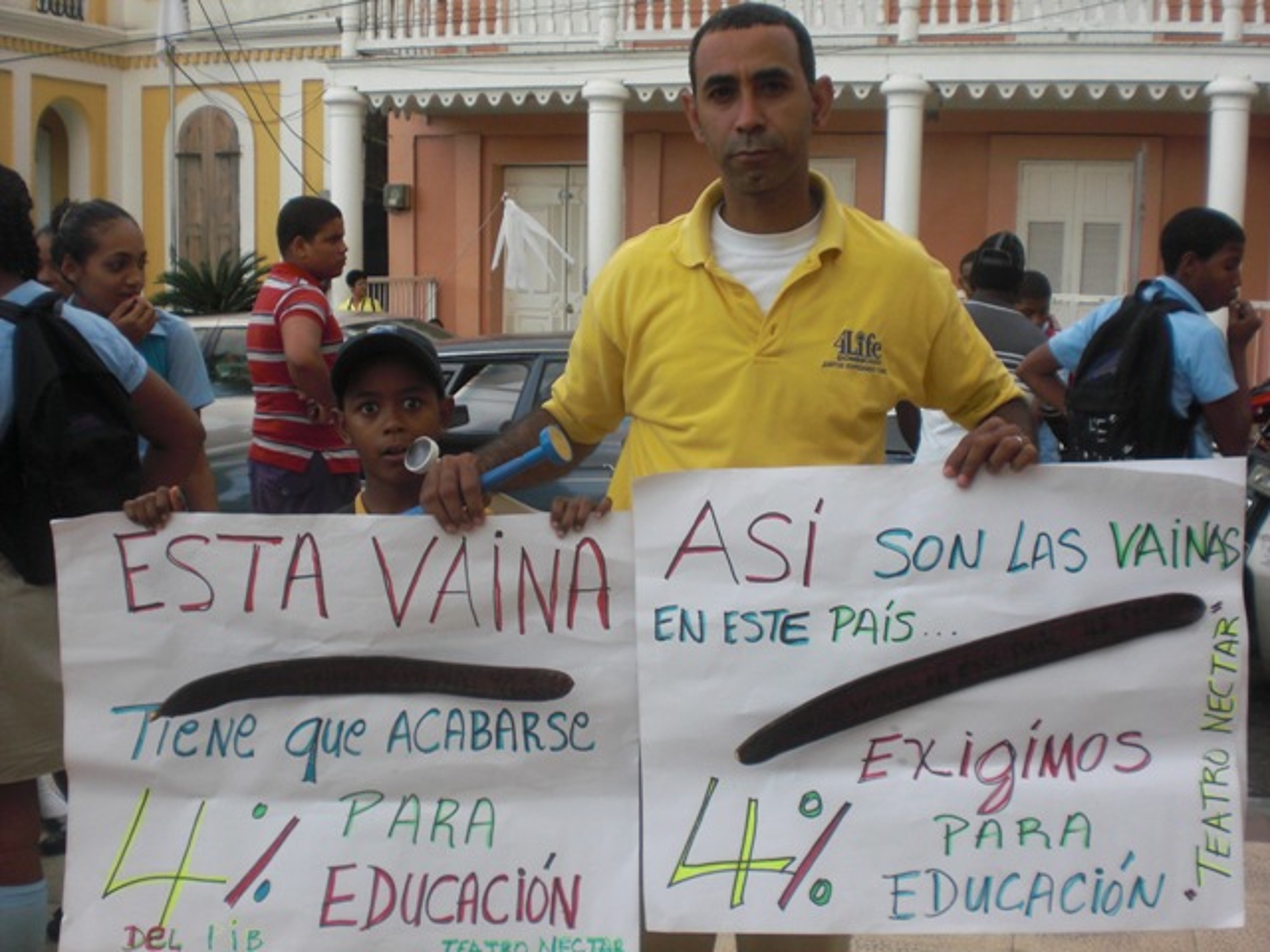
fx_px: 1394
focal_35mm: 38
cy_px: 476
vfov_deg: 37.7
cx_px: 635
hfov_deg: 49.0
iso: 100
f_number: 3.1
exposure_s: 1/125
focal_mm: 6.3
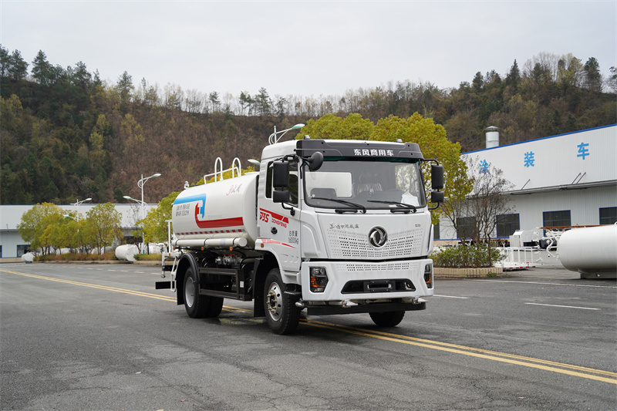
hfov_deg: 41.9
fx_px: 805
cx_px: 308
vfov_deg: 28.6
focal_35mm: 47
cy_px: 206
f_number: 4
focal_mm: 47
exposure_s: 1/500
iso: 100
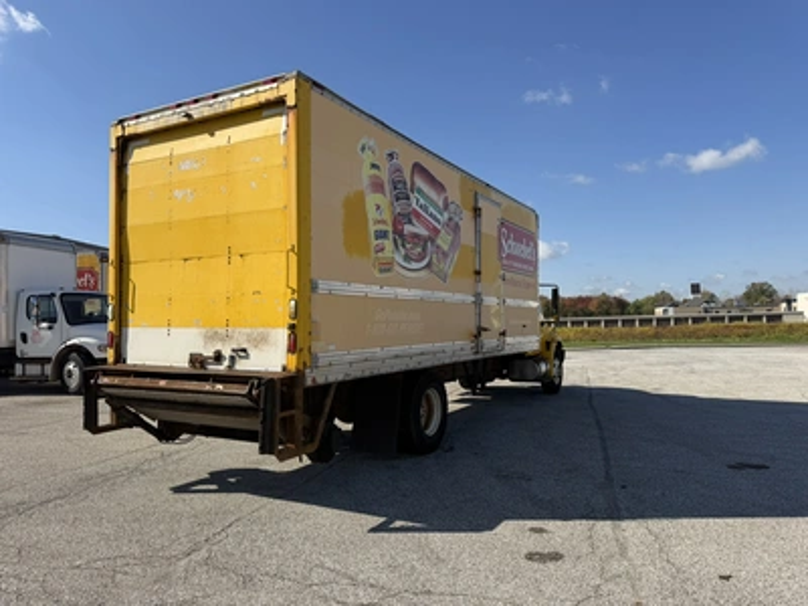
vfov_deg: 56.8
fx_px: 560
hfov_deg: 71.6
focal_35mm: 24
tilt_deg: +2.6
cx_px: 404
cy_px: 303
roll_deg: +1.6
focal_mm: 6.76
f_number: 1.78
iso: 80
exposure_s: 1/5714
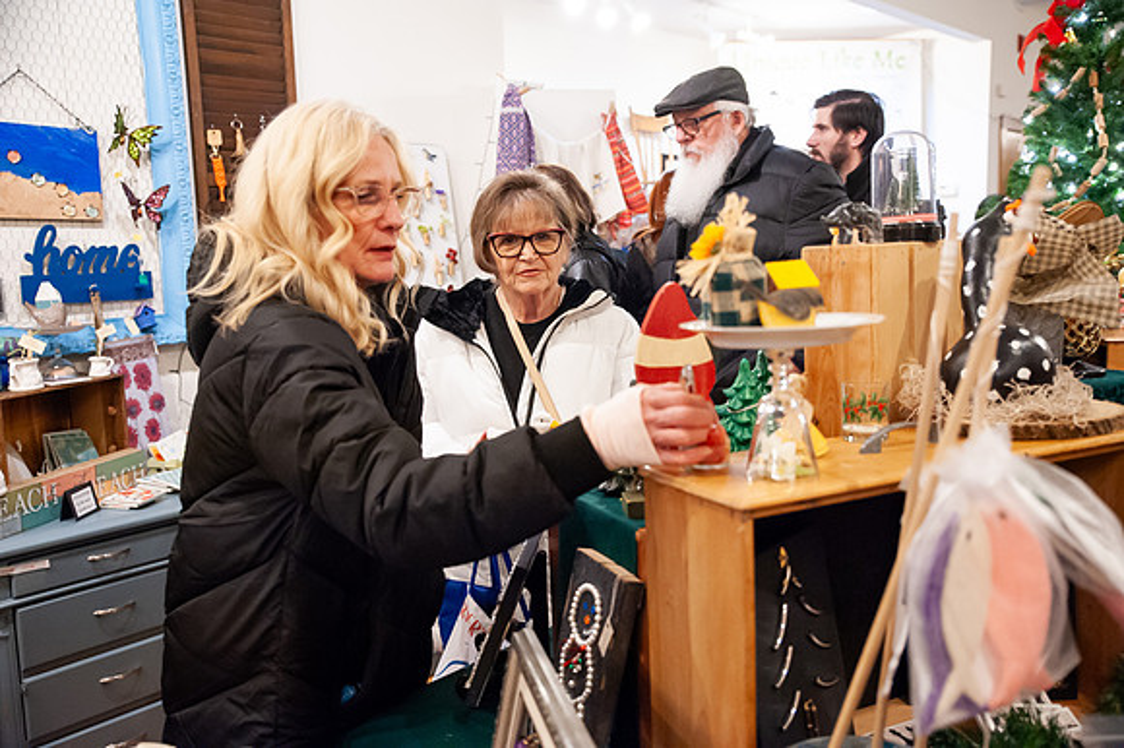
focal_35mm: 32
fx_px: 999
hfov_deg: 58.7
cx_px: 562
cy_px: 374
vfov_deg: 41.1
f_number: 3.2
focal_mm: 32
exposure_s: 1/125
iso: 2500
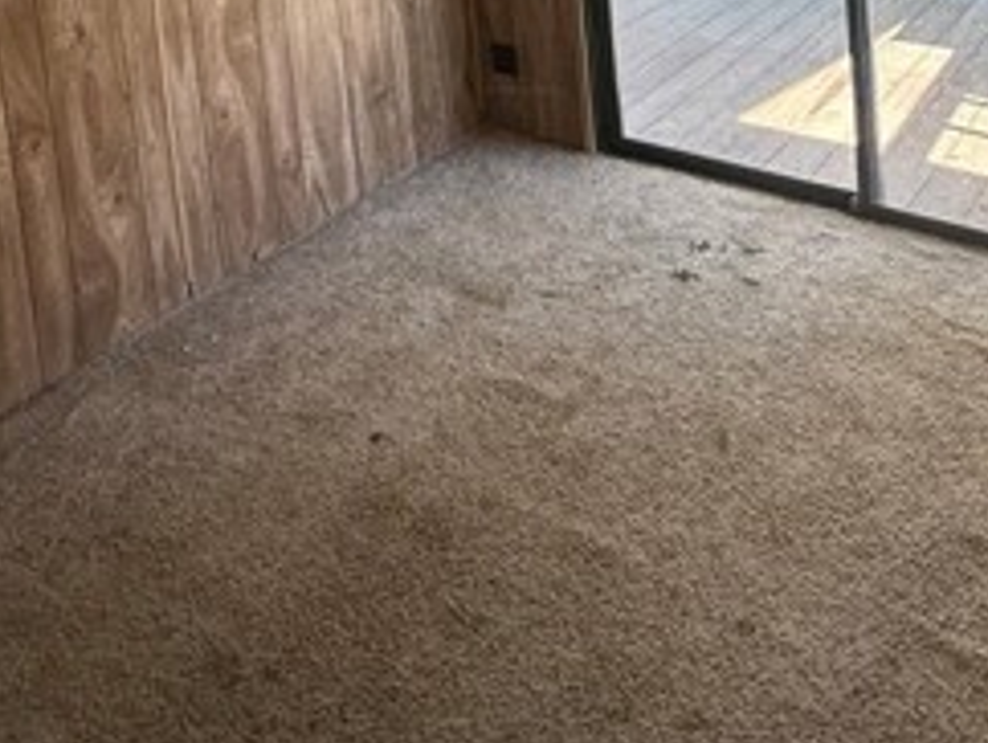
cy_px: -212
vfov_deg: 30.7
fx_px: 1057
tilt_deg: -7.8
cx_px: 543
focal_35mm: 37
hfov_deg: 50.0
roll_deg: +5.8
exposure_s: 1/99
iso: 64
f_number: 2.2
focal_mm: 2.22
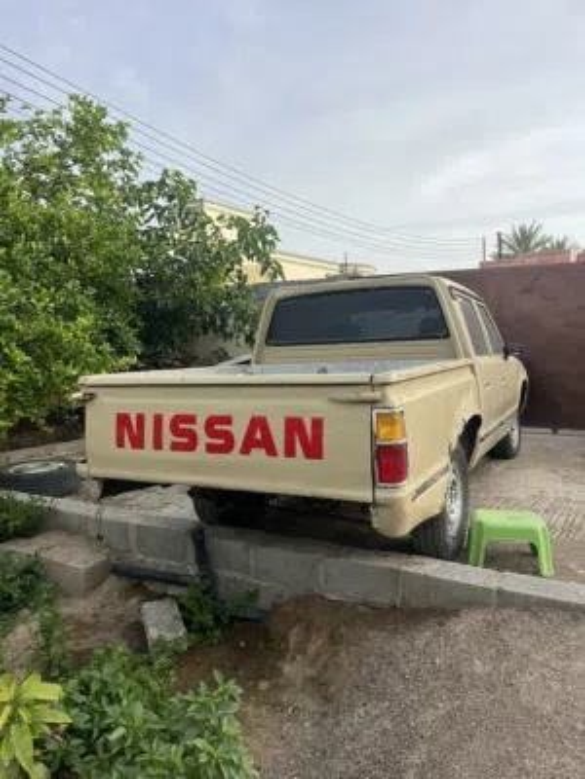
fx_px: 586
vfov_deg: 67.3
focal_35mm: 26
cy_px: 390
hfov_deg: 53.1
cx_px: 292
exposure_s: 1/2137
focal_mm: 5.1
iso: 50
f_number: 1.6
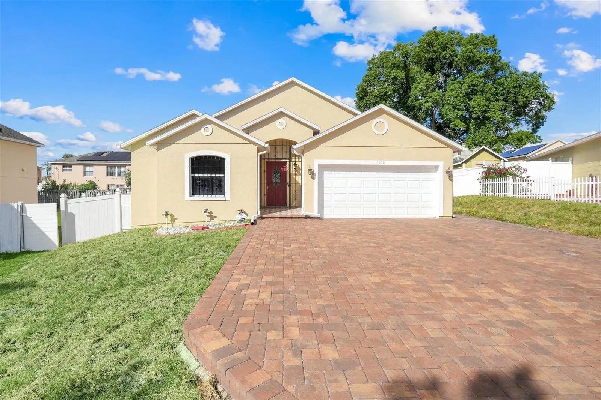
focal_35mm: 19
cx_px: 300
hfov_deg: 86.9
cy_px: 200
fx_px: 317
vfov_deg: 64.5
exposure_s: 1/80
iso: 250
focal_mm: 13
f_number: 9
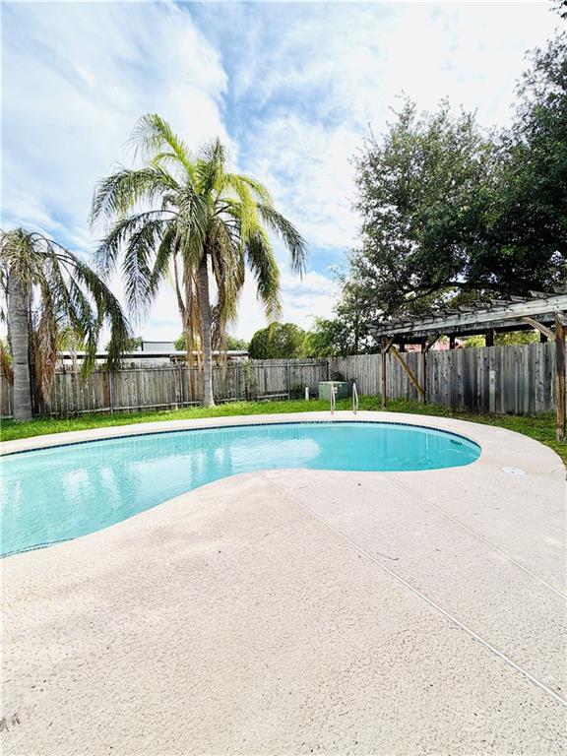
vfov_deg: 102.1
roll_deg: +1.4
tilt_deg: -3.0
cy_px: 378
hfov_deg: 85.7
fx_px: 306
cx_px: 284
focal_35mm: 14
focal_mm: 2.22
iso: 20
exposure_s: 1/942
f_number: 2.2
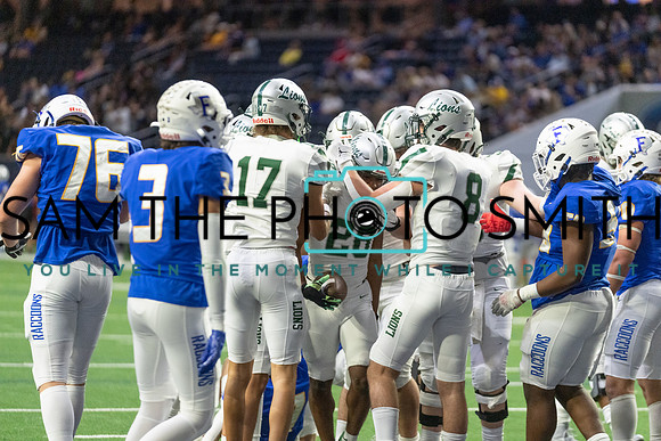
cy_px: 220
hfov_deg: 11.3
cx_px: 330
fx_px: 3342
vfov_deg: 7.5
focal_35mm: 182
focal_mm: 182
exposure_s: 1/1000
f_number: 2.8
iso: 4000
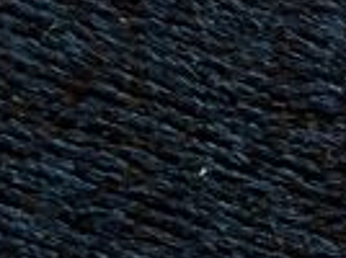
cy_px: -84
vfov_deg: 5.6
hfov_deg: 7.2
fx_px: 2604
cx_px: 764
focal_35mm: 261
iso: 64
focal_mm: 4.28
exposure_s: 1/40
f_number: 2.4
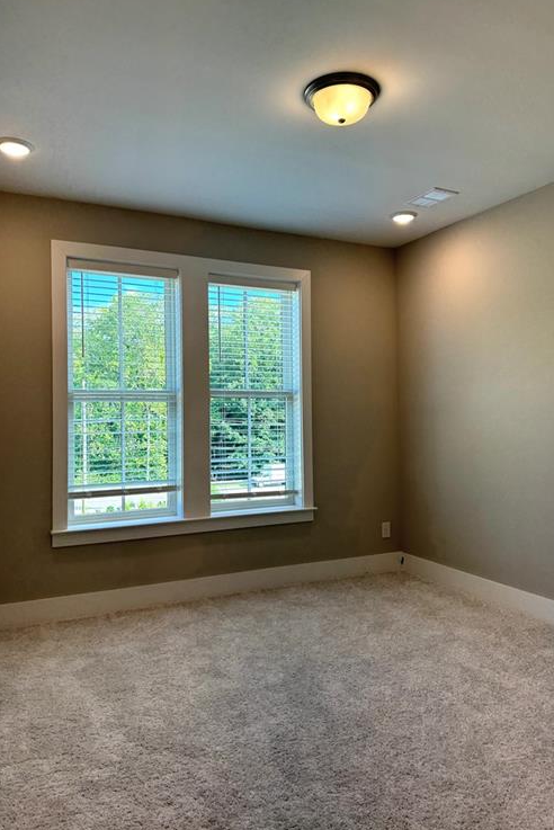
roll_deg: +0.7
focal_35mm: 26
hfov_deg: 49.6
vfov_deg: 69.4
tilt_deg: +0.7
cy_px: 402
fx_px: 600
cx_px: 284
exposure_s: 1/194
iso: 64
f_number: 1.78
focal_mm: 6.76
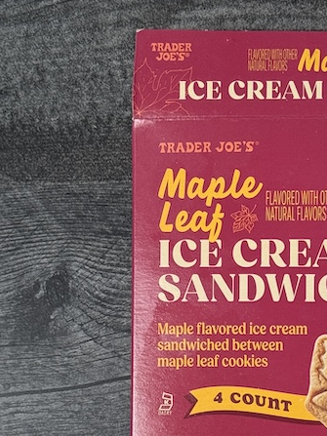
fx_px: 1336
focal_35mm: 106
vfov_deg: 17.9
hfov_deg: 13.7
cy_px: 478
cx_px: 343
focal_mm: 6.76
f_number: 1.78
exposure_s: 1/121
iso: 50
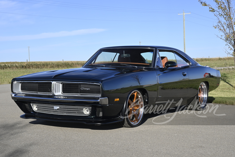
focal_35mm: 64
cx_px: 118
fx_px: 421
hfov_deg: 31.2
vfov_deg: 21.1
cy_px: 78
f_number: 6
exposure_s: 1/250
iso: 110
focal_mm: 43
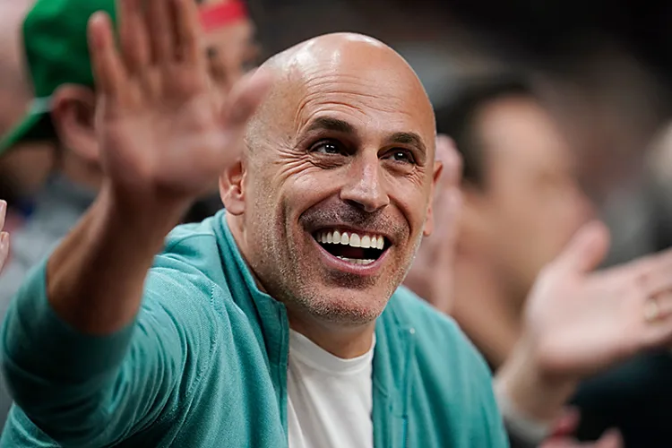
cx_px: 336
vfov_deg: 3.4
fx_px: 7466
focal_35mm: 400
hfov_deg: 5.2
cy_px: 224
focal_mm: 400
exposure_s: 1/1600
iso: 3200
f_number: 2.8
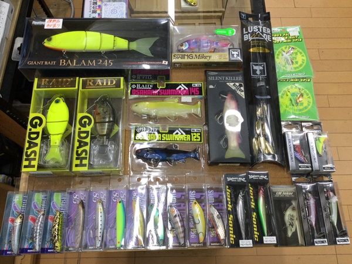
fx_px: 315
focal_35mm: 31
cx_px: 176
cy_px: 132
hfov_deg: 58.4
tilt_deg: -71.3
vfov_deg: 45.4
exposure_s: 1/30
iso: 25
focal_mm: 3.3
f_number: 2.4
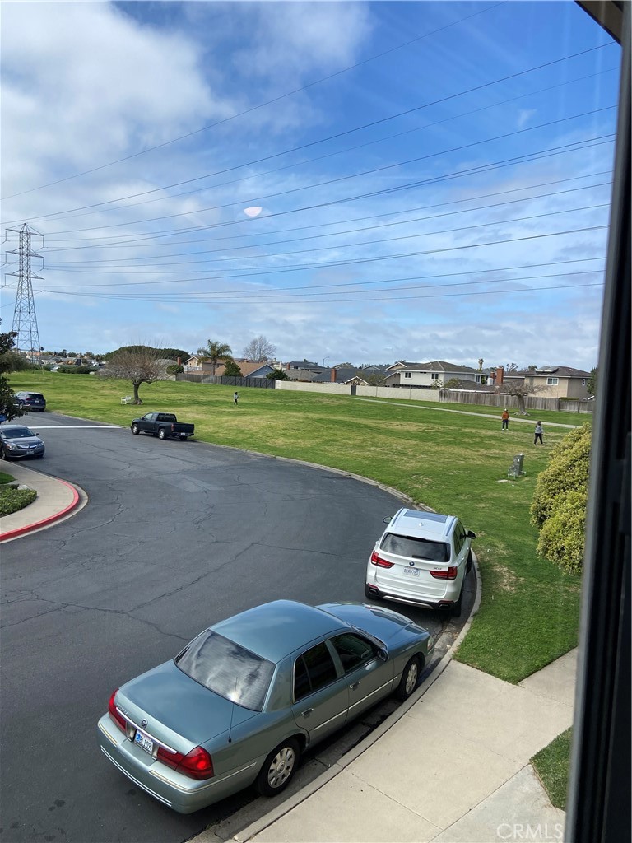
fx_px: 633
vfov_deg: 67.3
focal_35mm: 26
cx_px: 316
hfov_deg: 53.1
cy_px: 422
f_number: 1.8
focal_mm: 4.25
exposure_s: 1/2410
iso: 32
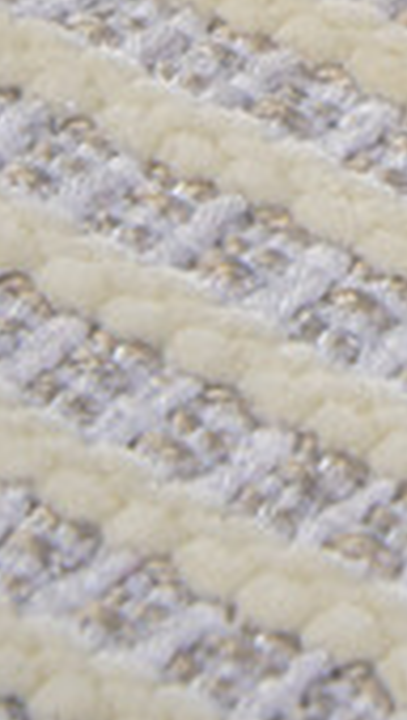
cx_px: 1115
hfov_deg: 2.9
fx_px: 7996
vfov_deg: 5.1
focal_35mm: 418
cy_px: -754
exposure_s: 1/160
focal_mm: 85
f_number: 18
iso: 100
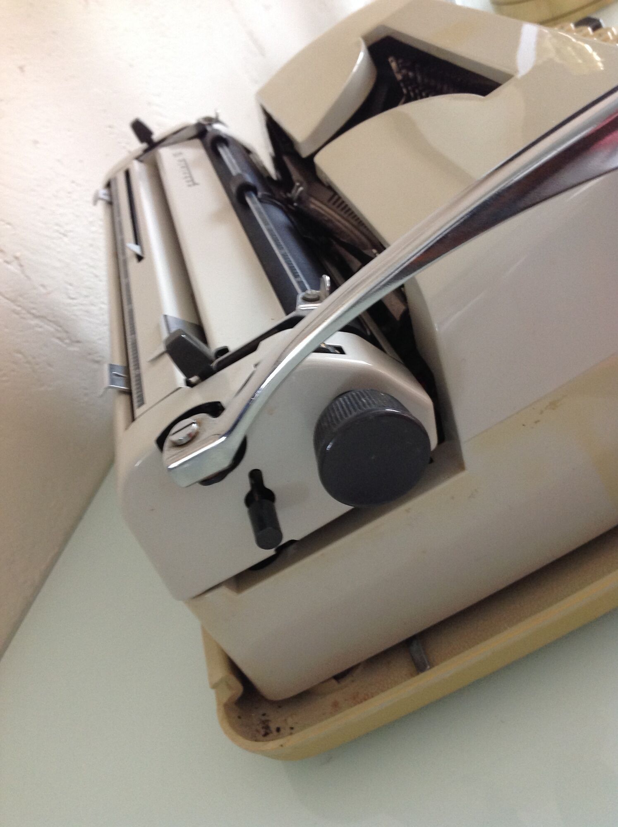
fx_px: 835
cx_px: 309
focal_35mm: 35
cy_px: 414
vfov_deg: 52.7
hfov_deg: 40.6
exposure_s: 1/15
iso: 125
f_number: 2.4
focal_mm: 4.28
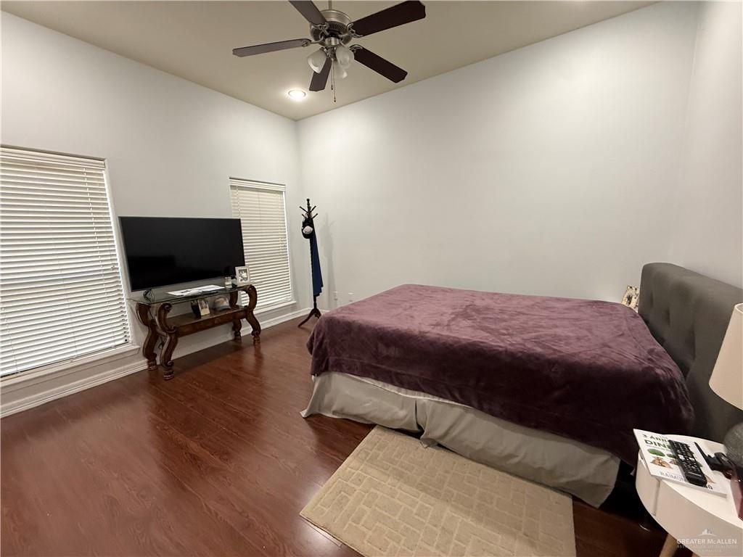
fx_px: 300
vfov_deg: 85.7
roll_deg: +0.9
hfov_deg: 102.1
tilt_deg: -11.3
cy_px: 278
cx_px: 372
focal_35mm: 14
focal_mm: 2.22
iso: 250
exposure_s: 1/60
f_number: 2.2
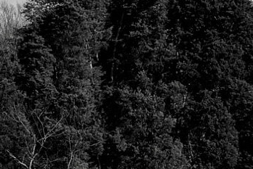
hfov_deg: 10.6
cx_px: 66
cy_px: 187
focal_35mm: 193
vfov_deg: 7.1
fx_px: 1358
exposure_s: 1/400
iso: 100
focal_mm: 28
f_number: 9
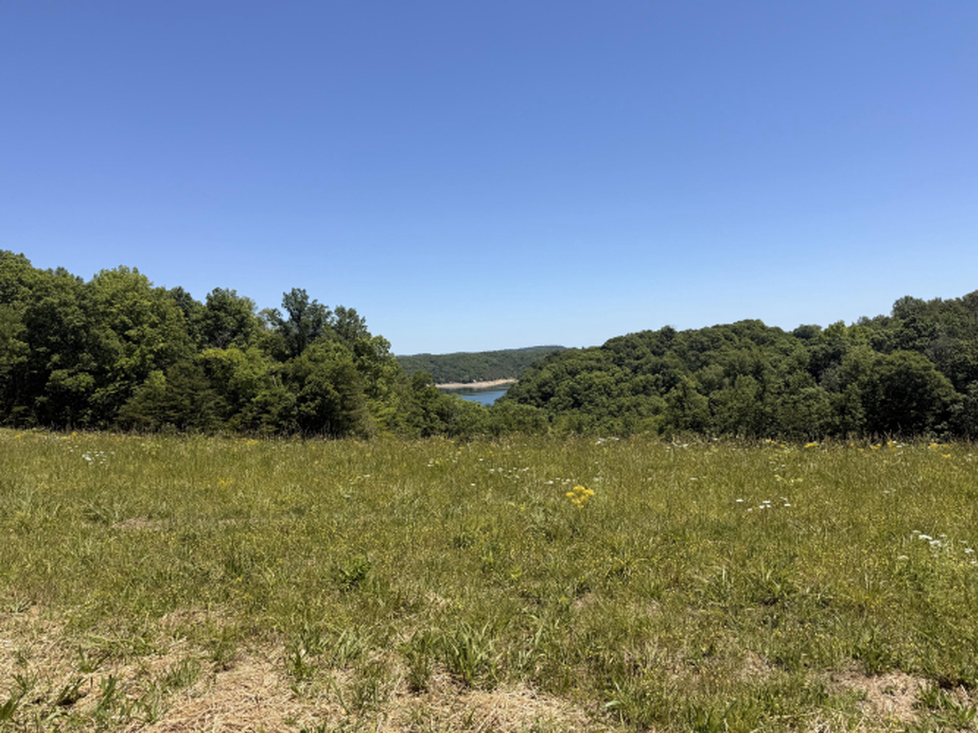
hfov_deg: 71.6
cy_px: 366
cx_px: 489
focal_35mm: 24
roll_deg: +2.3
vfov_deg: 56.8
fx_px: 678
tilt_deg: +0.7
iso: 80
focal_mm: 6.76
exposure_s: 1/4975
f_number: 1.78
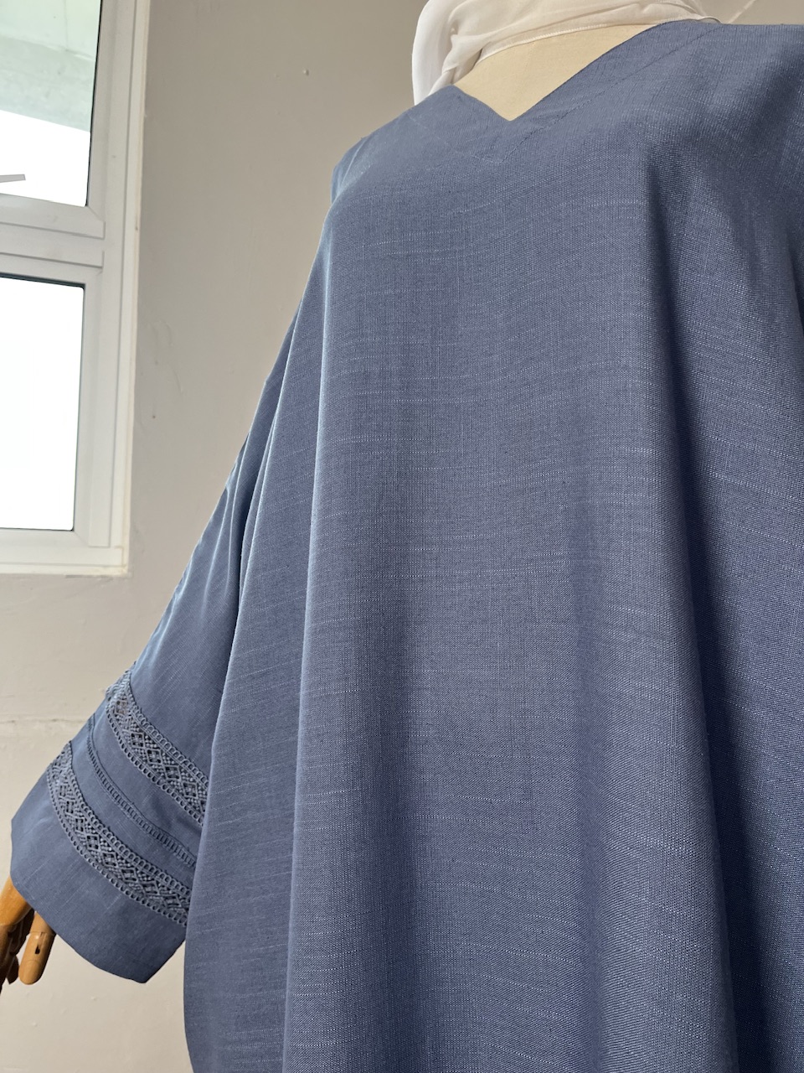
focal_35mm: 26
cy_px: 536
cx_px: 402
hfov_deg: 53.1
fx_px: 805
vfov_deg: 67.3
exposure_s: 1/105
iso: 125
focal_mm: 5.1
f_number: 1.6
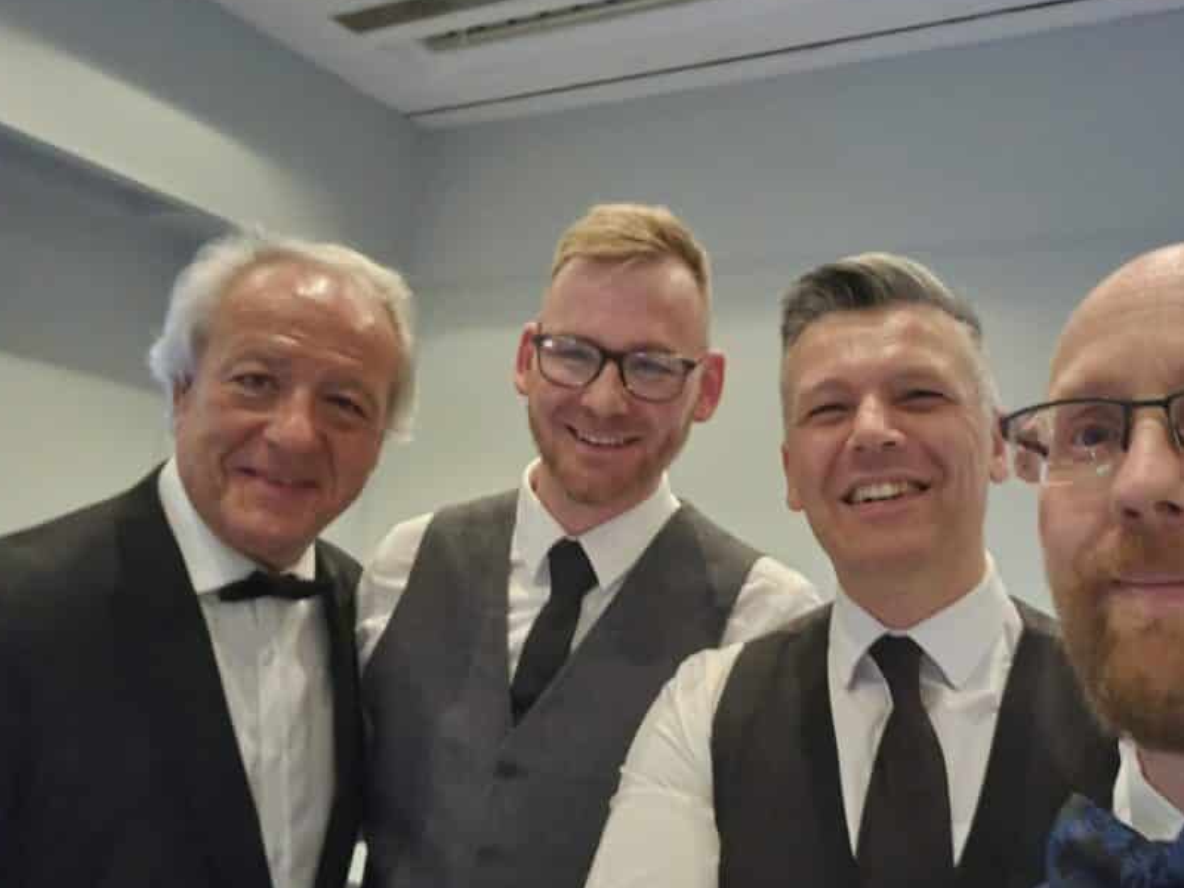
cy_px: 477
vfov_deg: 44.1
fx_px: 1095
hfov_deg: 56.6
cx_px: 670
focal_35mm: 32
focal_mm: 3.3
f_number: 2.2
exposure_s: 1/13
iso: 3200
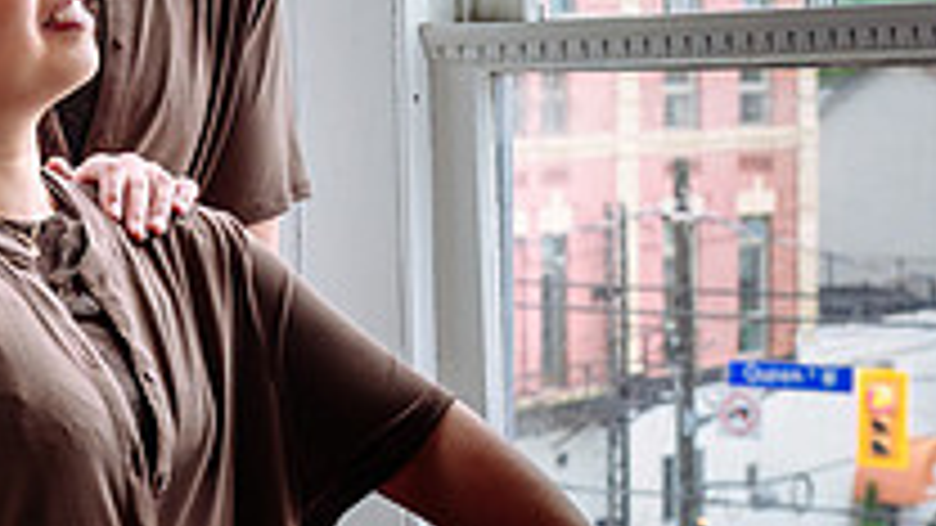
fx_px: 2556
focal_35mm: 103
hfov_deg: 20.0
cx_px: -28
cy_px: 163
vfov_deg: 11.7
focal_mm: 30
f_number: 3.5
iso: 500
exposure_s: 1/160
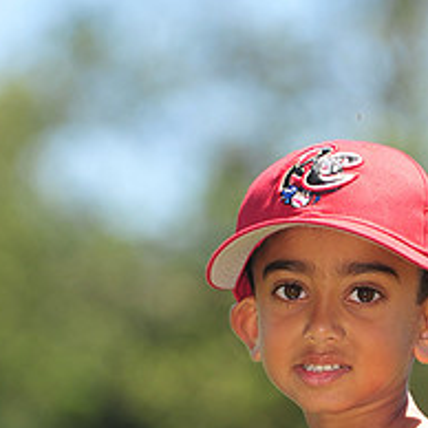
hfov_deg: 3.4
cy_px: 492
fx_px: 7106
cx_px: 322
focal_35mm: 508
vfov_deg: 3.4
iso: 200
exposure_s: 1/640
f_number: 4.5
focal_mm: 200
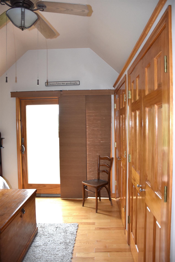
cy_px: 131
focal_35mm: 27
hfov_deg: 47.9
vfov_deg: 67.4
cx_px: 88
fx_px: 197
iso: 1400
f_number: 4
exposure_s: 1/60
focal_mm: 18
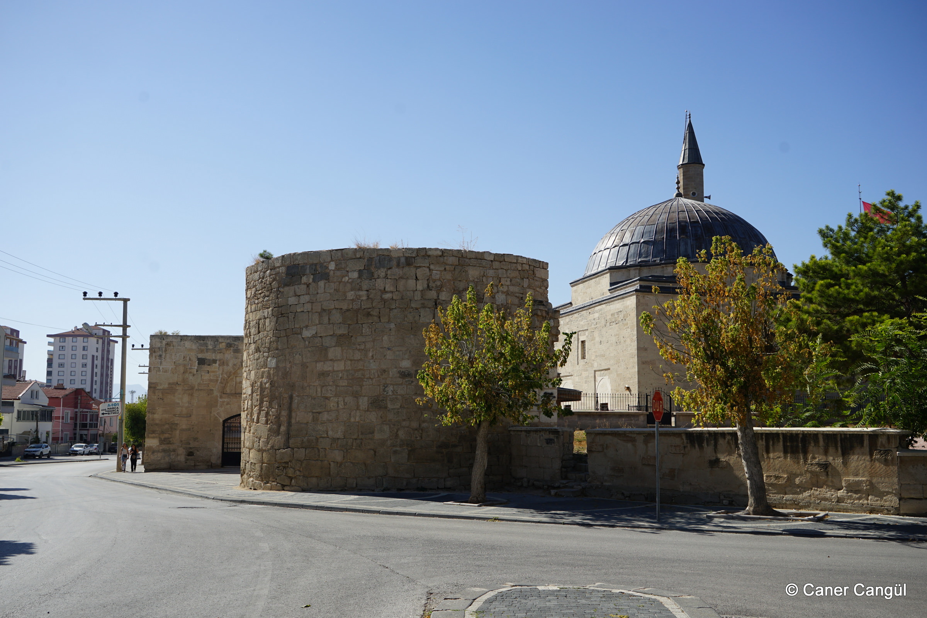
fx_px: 901
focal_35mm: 35
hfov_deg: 54.4
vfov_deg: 37.9
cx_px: 464
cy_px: 309
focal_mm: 35
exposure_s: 1/400
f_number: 7.1
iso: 100
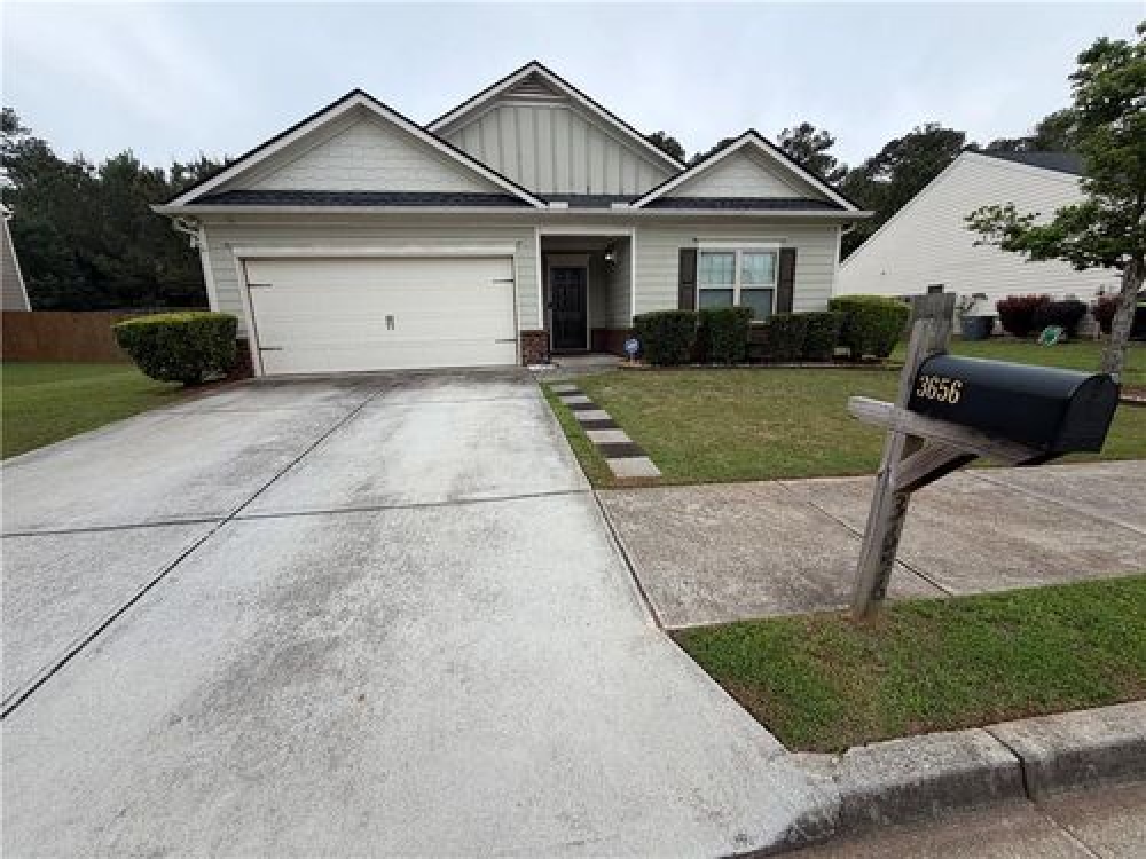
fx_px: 463
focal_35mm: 14
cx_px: 573
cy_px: 430
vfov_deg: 85.7
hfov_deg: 102.1
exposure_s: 1/742
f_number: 2.2
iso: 40
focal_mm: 2.22
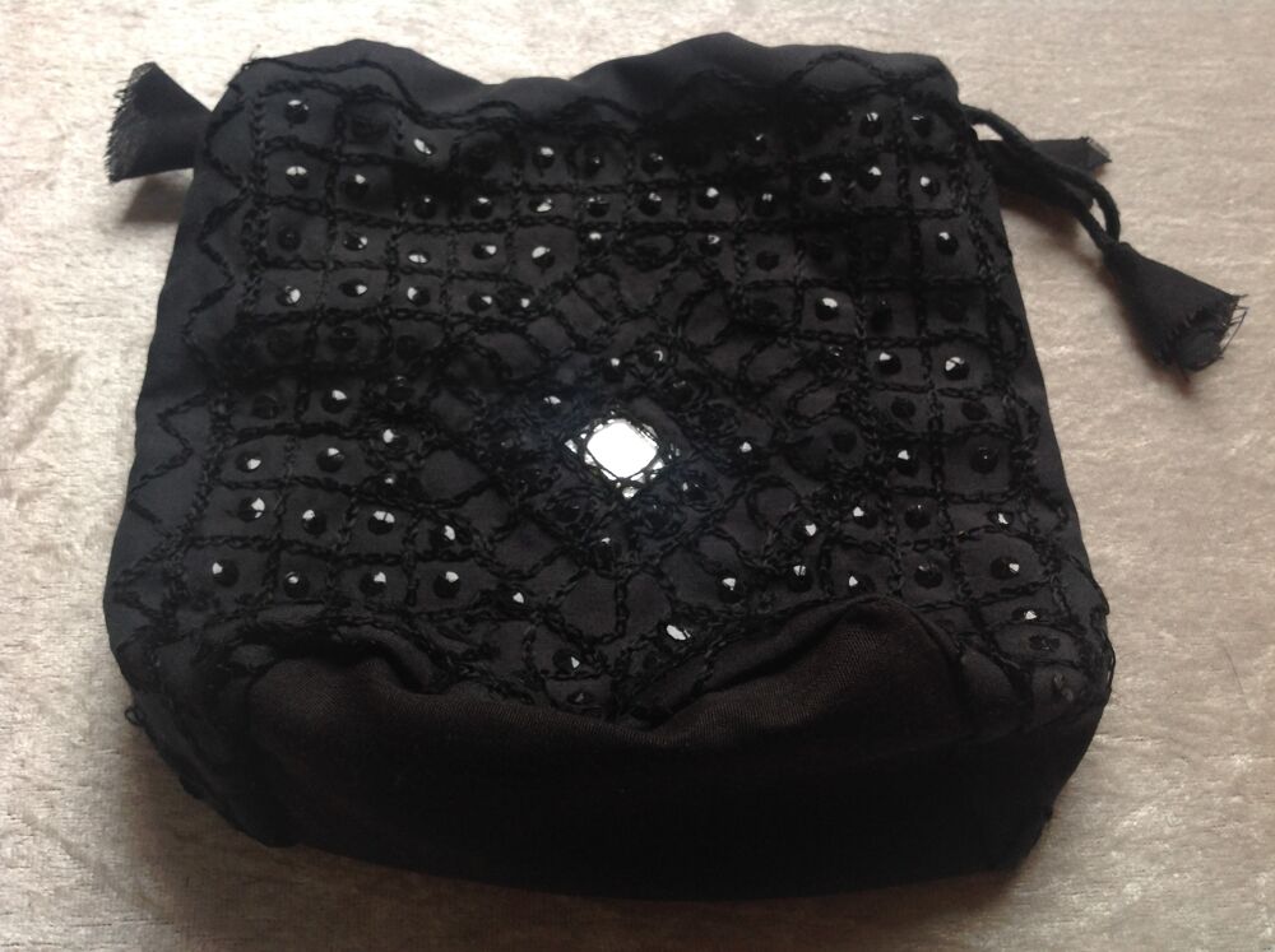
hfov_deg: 52.7
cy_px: 476
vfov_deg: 40.6
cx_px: 638
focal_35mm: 35
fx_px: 1287
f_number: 2.4
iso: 64
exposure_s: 1/15
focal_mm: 4.28
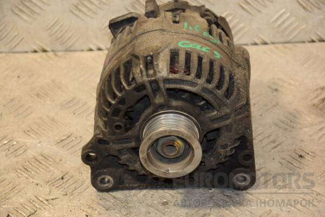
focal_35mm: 128
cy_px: 108
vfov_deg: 10.8
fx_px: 1151
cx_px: 162
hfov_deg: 16.1
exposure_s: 1/125
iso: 800
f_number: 5.6
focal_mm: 85
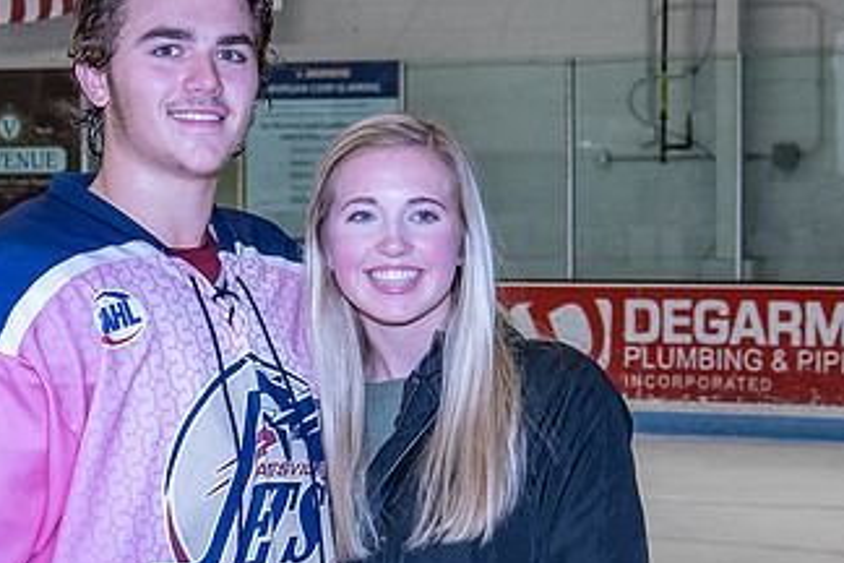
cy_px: 324
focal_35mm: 125
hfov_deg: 16.4
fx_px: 2930
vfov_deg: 11.0
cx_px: 357
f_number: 5
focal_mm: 35
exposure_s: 1/250
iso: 800
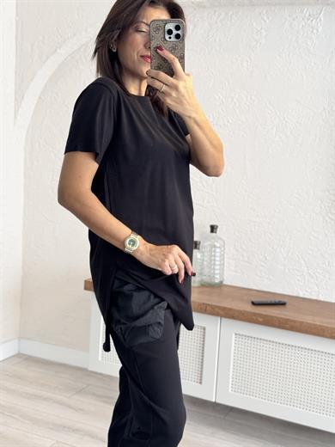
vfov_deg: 39.7
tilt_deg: -25.2
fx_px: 619
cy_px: 224
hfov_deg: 30.3
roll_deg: -5.3
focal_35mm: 48
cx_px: 168
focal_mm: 6.76
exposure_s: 1/121
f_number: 1.78
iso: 64
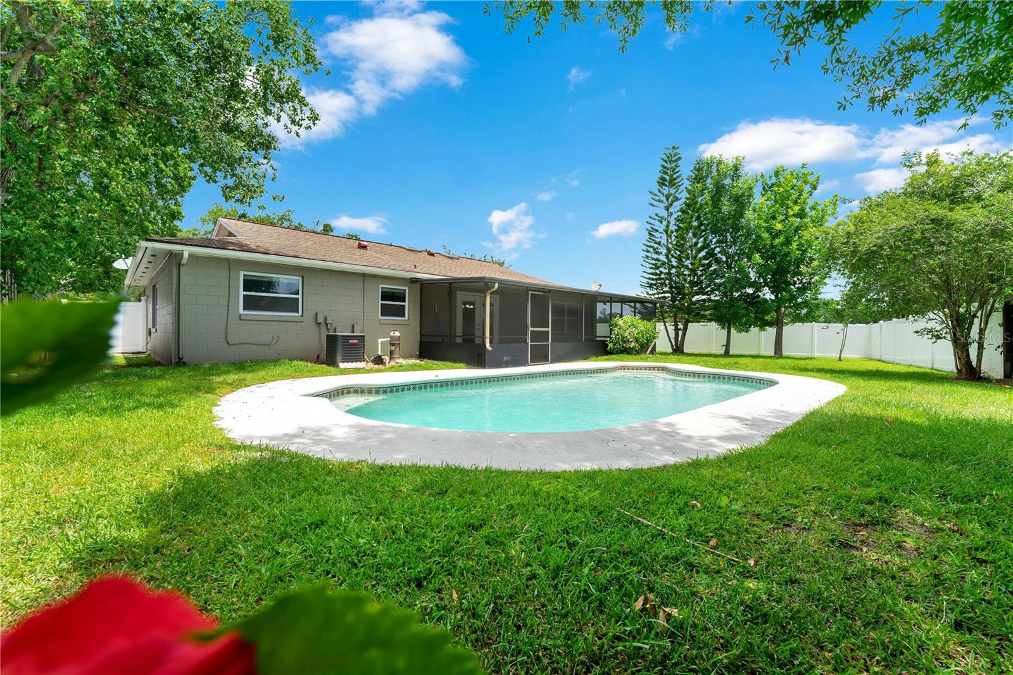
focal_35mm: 14
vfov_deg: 81.2
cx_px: 506
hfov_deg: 104.3
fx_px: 394
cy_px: 338
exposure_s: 1/100
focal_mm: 14
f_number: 10
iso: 100
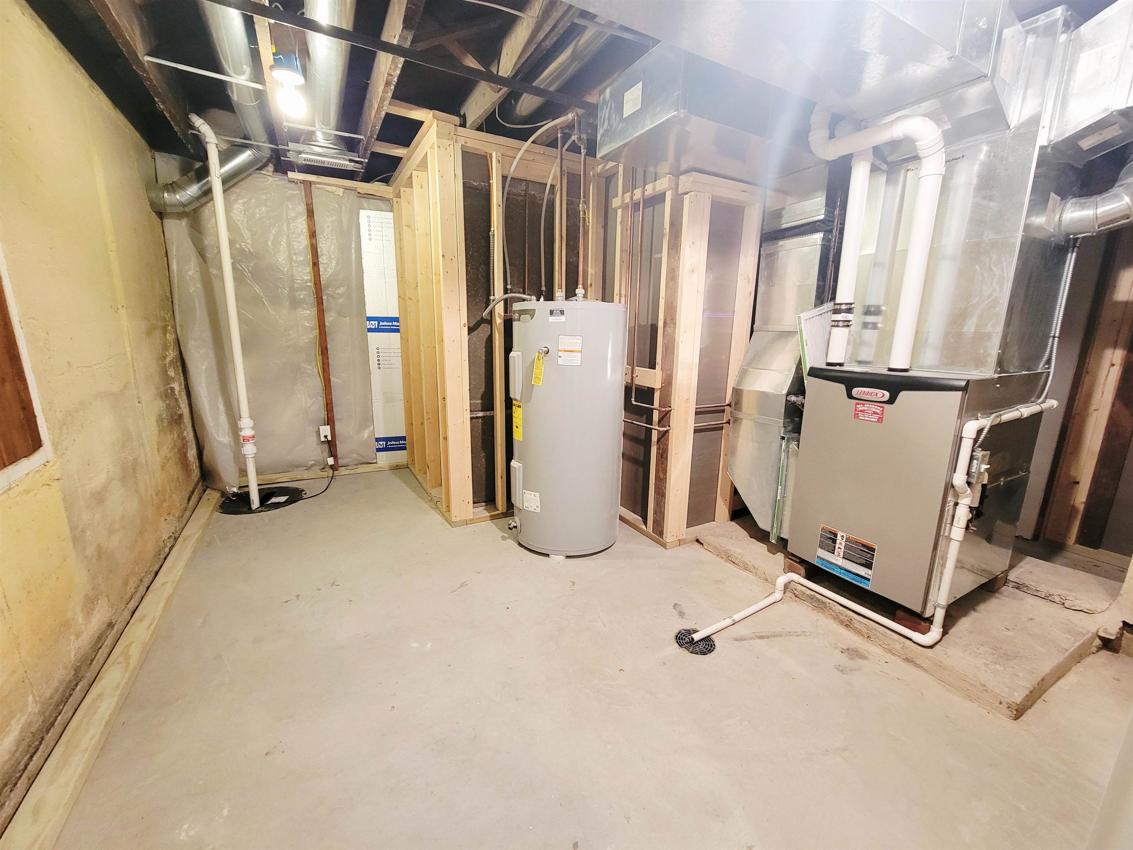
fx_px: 425
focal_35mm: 13
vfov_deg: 89.9
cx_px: 566
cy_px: 425
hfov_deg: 106.2
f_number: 2.2
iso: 320
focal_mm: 2.2
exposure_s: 1/30
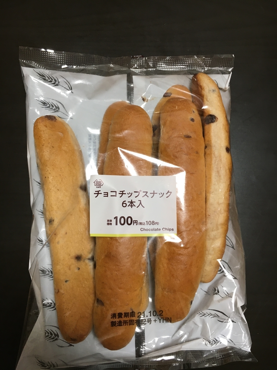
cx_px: 138
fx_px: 309
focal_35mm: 29
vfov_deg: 61.7
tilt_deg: -79.5
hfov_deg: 48.2
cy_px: 185
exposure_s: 1/30
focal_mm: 4.15
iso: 80
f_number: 2.2
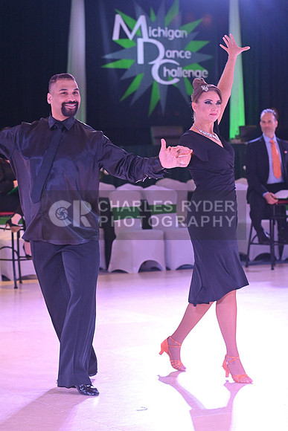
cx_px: 144
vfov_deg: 17.1
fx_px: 1439
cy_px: 216
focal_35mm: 120
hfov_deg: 11.4
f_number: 5.6
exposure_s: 1/400
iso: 5000
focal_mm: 120
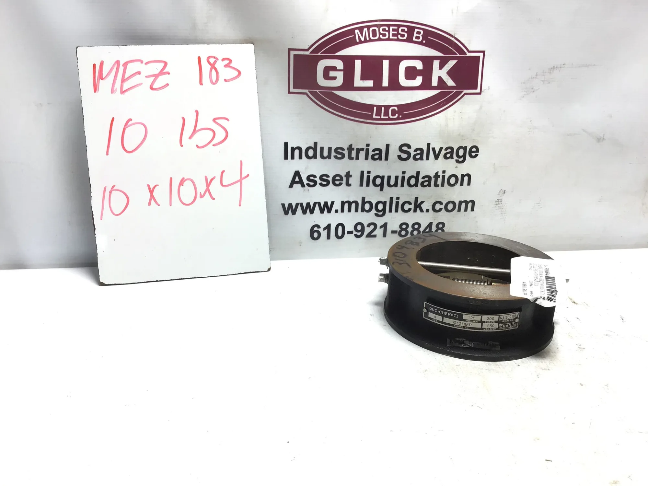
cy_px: 243
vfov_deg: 45.4
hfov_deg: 58.4
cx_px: 324
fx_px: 580
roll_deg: -0.7
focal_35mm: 31
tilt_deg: -21.6
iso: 32
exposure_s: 1/120
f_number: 2.4
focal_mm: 3.3
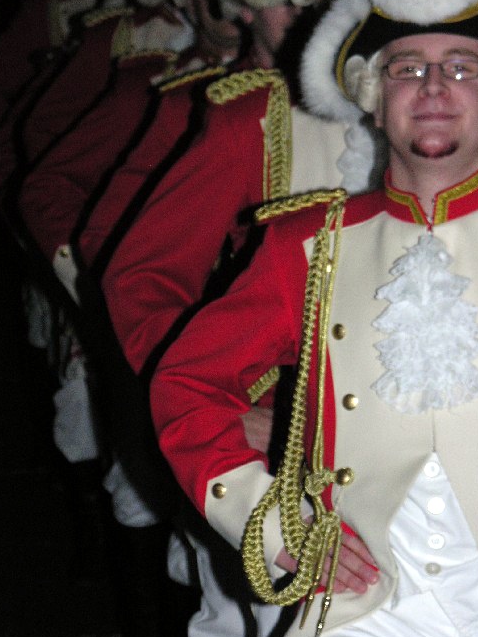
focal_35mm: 177
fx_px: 3258
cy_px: 307
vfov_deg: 11.2
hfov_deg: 8.4
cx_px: 238
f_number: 4.3
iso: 200
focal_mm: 35.9
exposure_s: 1/60.1
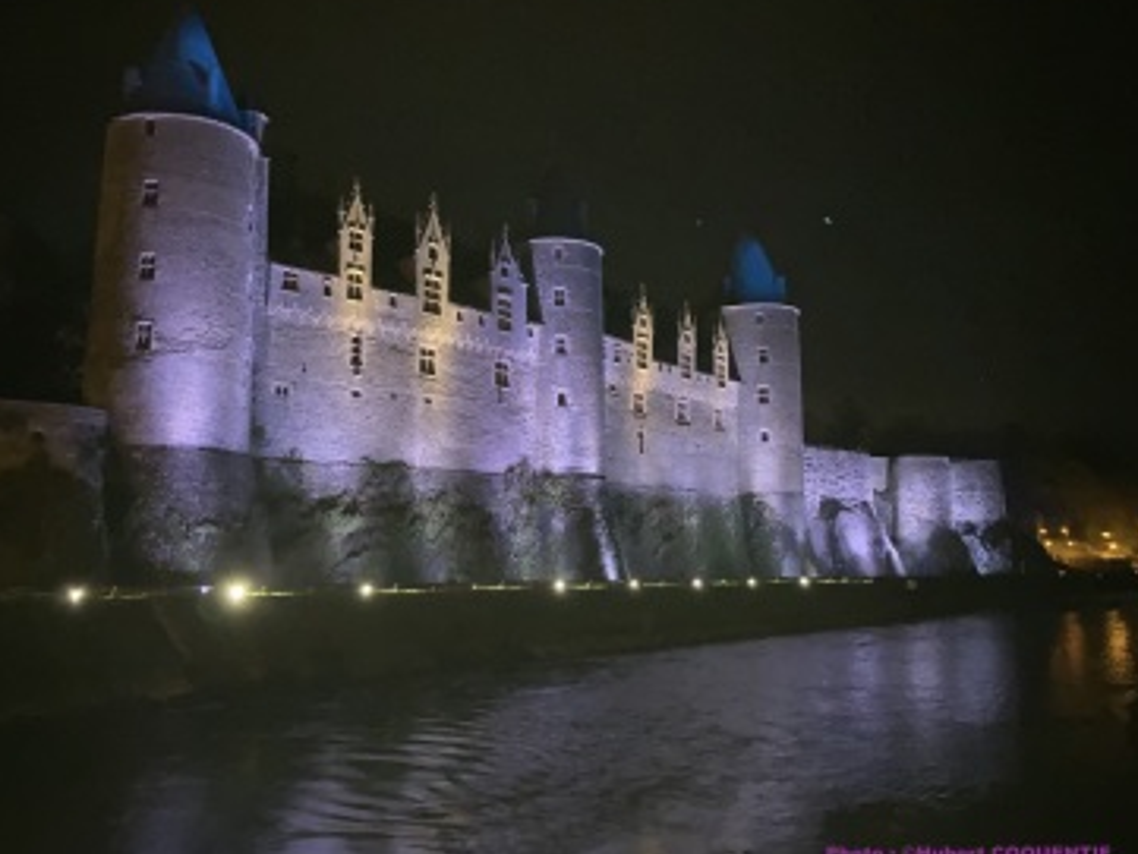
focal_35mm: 31
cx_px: 545
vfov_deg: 45.5
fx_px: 1019
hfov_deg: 58.3
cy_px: 425
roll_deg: -0.2
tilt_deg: +8.6
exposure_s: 1/4
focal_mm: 3.99
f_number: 1.8
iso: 1000
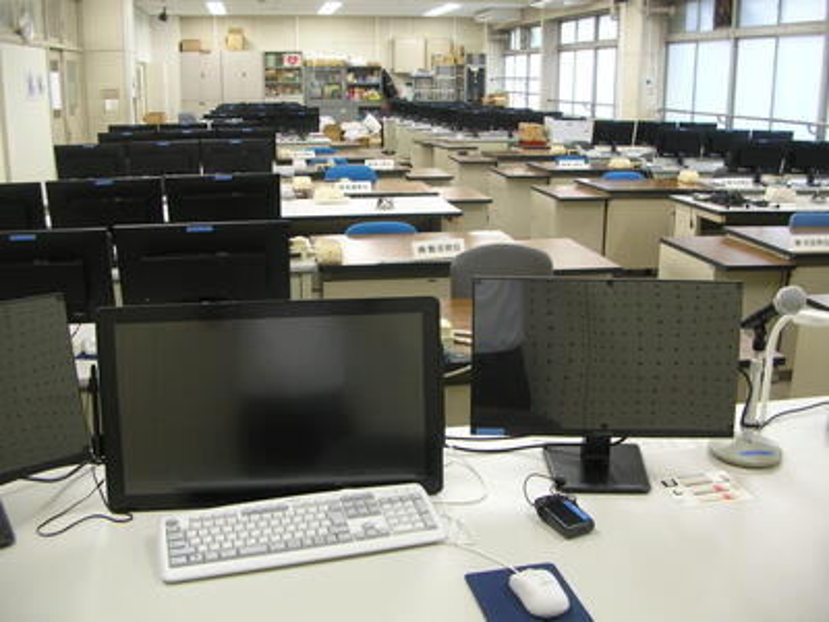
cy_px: 311
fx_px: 838
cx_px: 414
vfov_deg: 40.7
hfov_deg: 52.6
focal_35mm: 35
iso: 50
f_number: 2.8
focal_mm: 5.8
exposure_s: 1/17.3
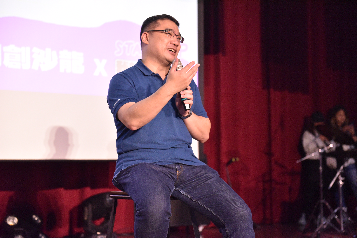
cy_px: 119
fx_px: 694
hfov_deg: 28.8
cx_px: 178
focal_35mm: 70
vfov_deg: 19.5
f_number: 3.2
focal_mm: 70
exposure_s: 1/500
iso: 5000
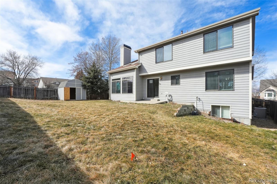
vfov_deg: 77.3
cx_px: 138
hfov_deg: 100.4
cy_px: 92
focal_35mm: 15
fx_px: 115
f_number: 8
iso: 640
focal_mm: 10
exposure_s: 1/2000
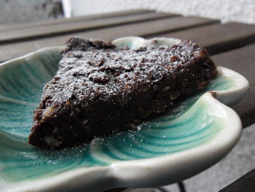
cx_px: 128
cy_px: 96
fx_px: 199
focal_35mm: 27
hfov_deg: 65.3
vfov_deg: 51.4
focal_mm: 4.9
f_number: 3.5
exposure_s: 1/90
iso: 100
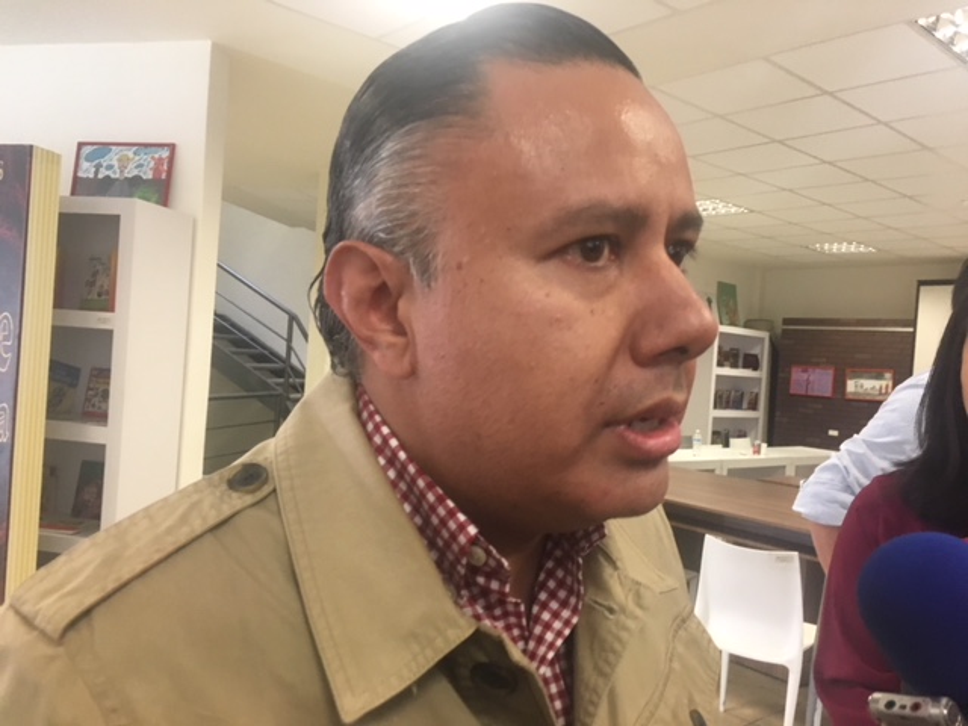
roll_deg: -4.2
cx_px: 484
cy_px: 363
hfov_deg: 61.7
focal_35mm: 29
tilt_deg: +0.3
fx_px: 811
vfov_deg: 48.2
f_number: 2.2
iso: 160
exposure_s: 1/30
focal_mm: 4.15
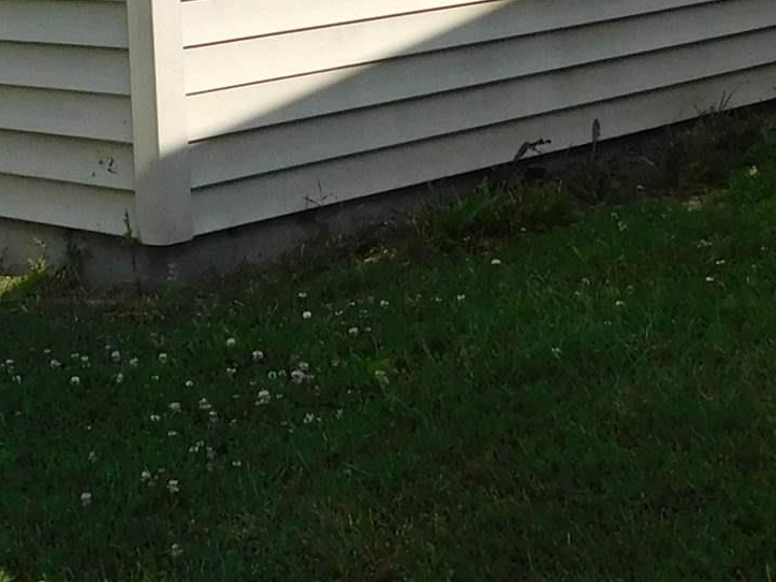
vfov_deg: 13.2
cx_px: 243
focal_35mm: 102
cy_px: -440
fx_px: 2286
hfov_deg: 19.2
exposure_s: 1/1500
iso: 125
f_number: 3
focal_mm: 4.1
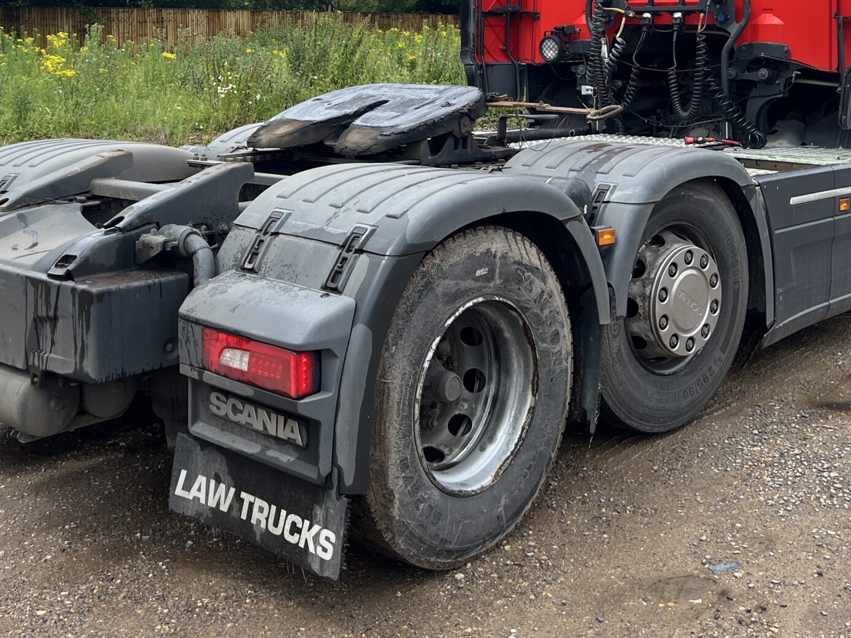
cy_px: 80
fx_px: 1180
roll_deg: +1.1
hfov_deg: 39.6
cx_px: 486
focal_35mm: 48
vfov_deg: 29.2
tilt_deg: -2.1
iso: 50
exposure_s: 1/1621
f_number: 1.5
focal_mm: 5.7
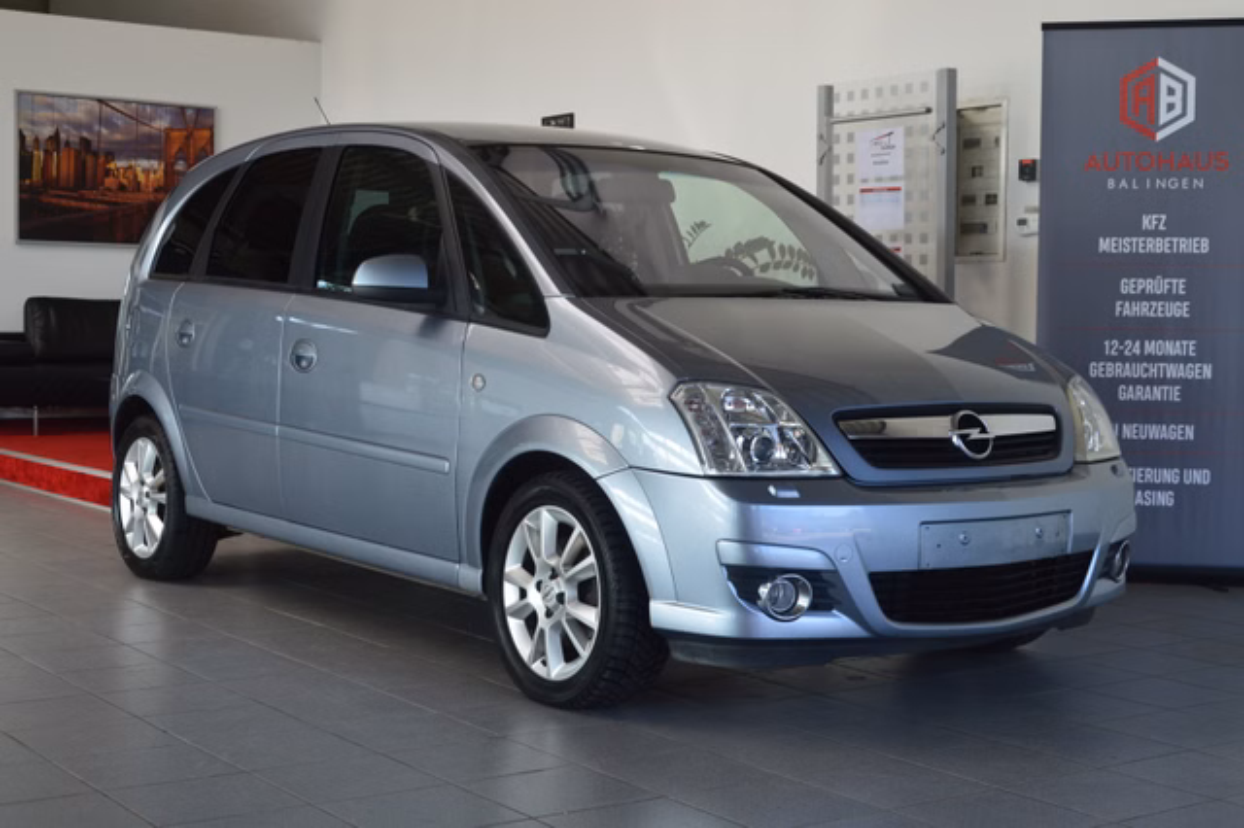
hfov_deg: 37.9
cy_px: 414
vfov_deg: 25.7
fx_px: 1813
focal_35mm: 52
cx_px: 622
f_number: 9
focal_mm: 35
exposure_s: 1/100
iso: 400
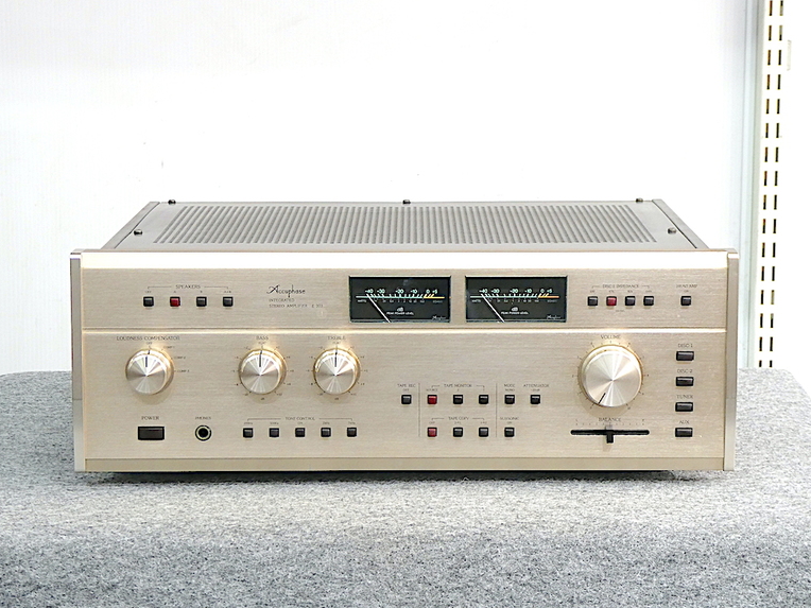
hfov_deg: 21.1
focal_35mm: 93
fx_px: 2179
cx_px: 409
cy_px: 341
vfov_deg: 15.9
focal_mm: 13.2
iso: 200
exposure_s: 1/13
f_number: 4.6
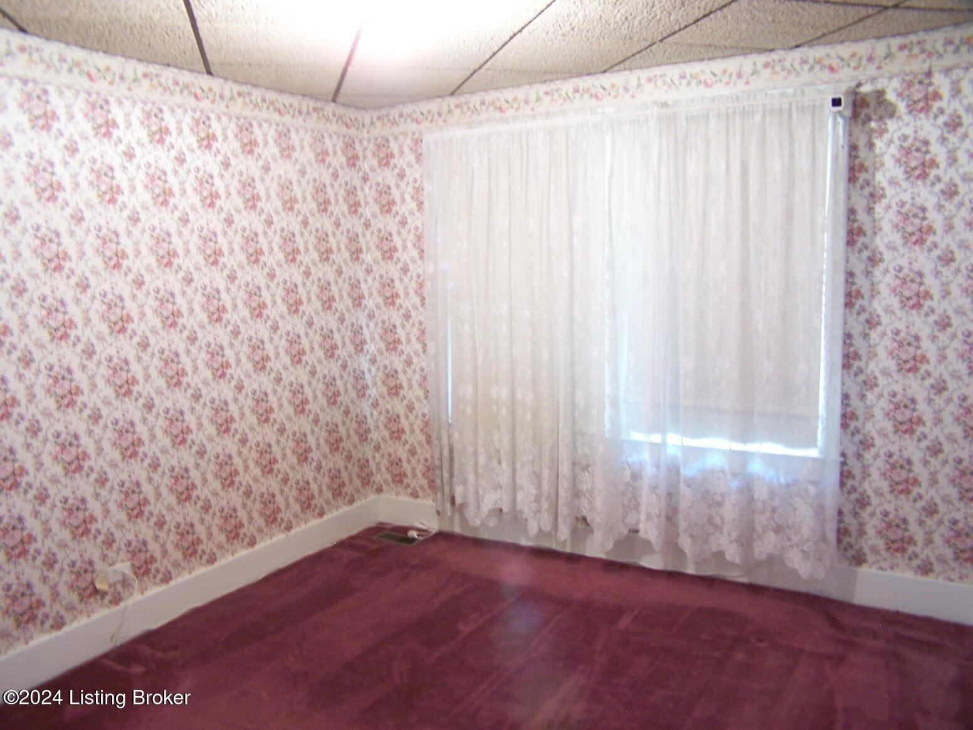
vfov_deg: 37.7
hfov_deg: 49.0
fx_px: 1068
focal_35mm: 38
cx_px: 486
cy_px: 365
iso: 140
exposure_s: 1/3
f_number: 2.8
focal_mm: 6.3
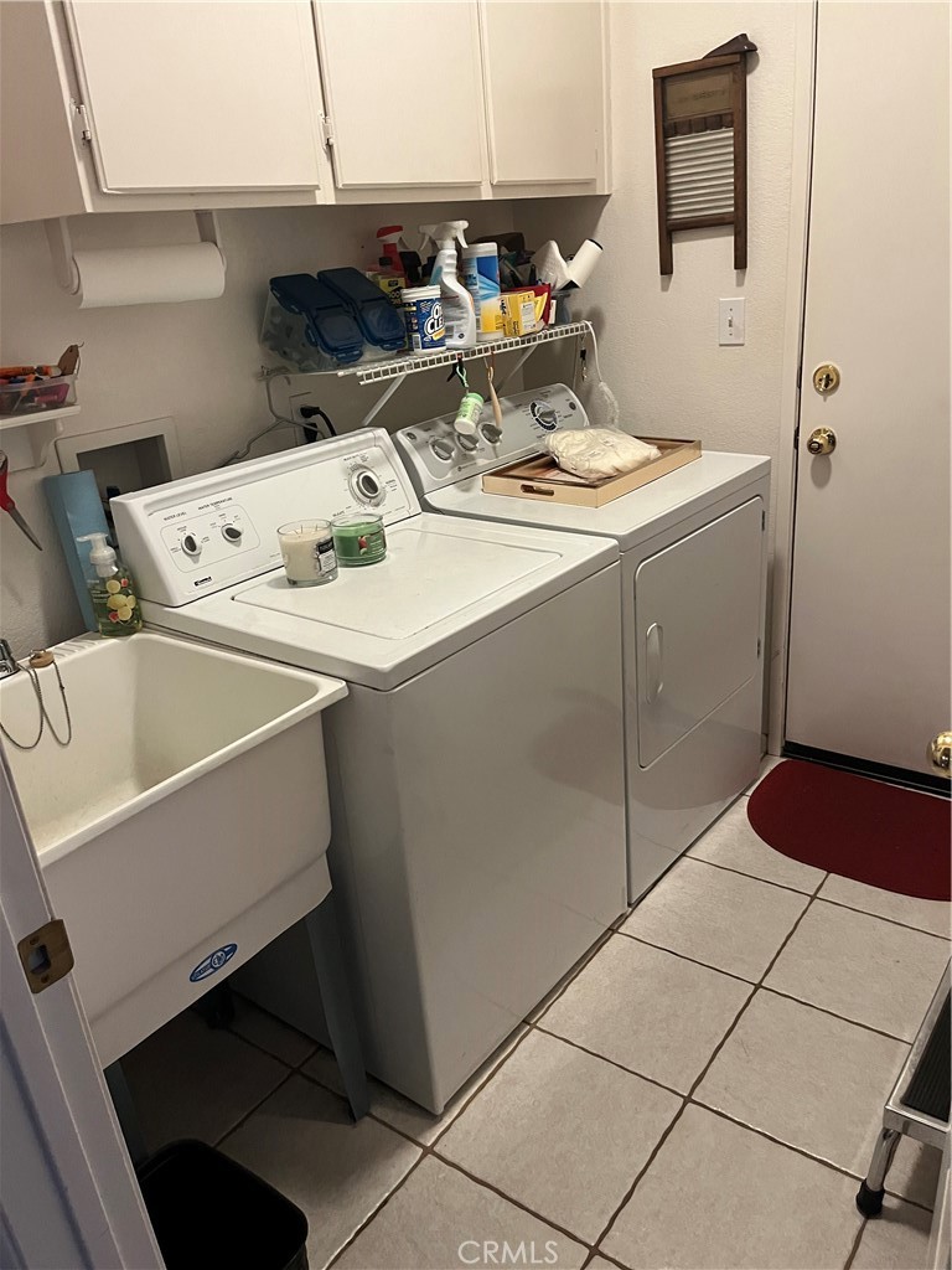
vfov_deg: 67.3
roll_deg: +4.4
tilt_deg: -20.3
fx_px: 953
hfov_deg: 53.1
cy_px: 635
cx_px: 476
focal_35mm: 26
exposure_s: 1/60
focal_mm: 5.1
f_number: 1.6
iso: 500
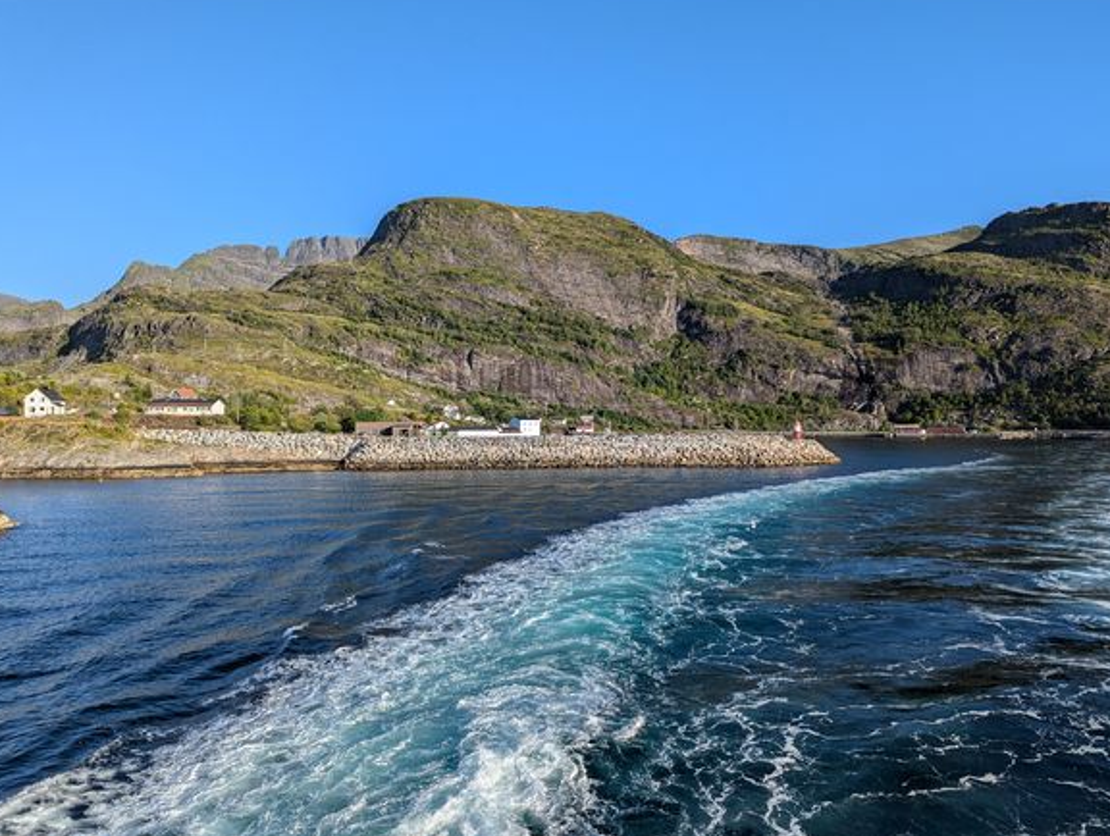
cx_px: 565
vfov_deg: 55.0
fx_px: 803
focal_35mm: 25
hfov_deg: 69.3
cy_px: 406
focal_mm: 6.81
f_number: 1.85
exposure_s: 1/1508
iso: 42
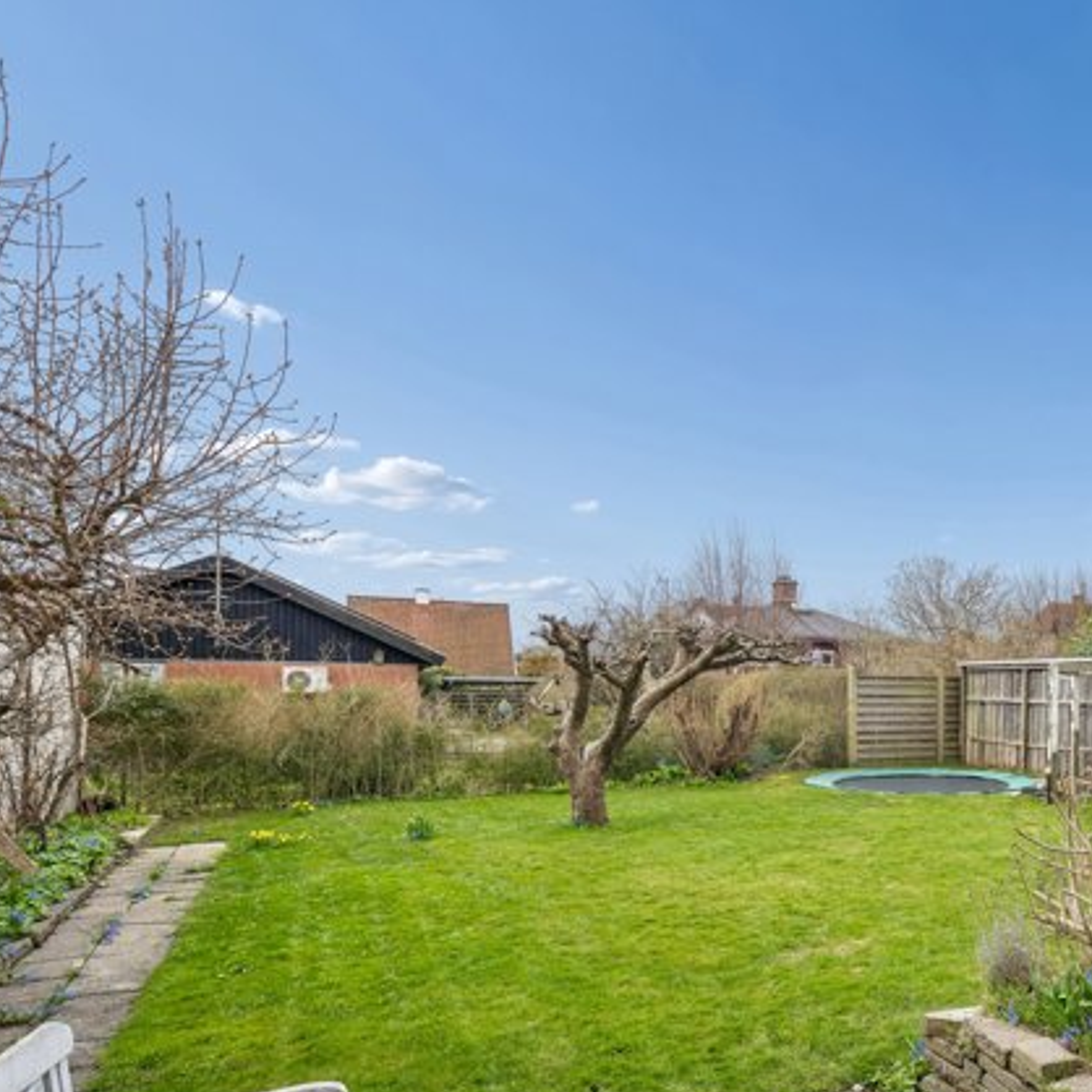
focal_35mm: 26
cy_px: 691
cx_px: 988
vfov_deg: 60.0
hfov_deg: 53.2
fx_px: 928
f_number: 8
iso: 125
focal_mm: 16
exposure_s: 1/125
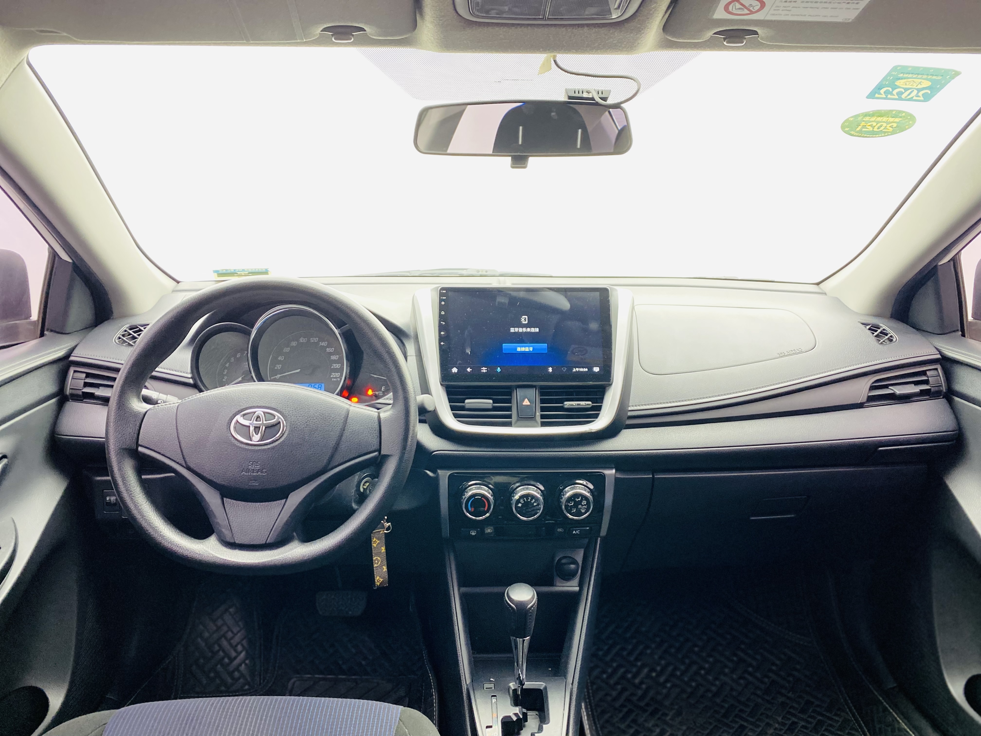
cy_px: 368
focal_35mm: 26
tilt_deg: -12.7
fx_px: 737
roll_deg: -0.8
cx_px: 490
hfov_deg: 67.3
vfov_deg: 53.1
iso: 320
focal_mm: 4.25
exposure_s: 1/33
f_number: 1.8
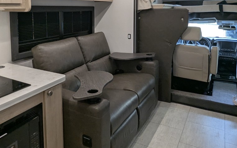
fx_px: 200
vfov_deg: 38.8
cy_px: 26
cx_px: 103
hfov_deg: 61.0
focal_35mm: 31
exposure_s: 1/155
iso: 208
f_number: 2.2
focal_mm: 2.35
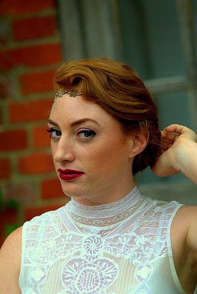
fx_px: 1228
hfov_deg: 9.2
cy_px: 147
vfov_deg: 13.7
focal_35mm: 150
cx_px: 98
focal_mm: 100
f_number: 2.8
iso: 100
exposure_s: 1/200
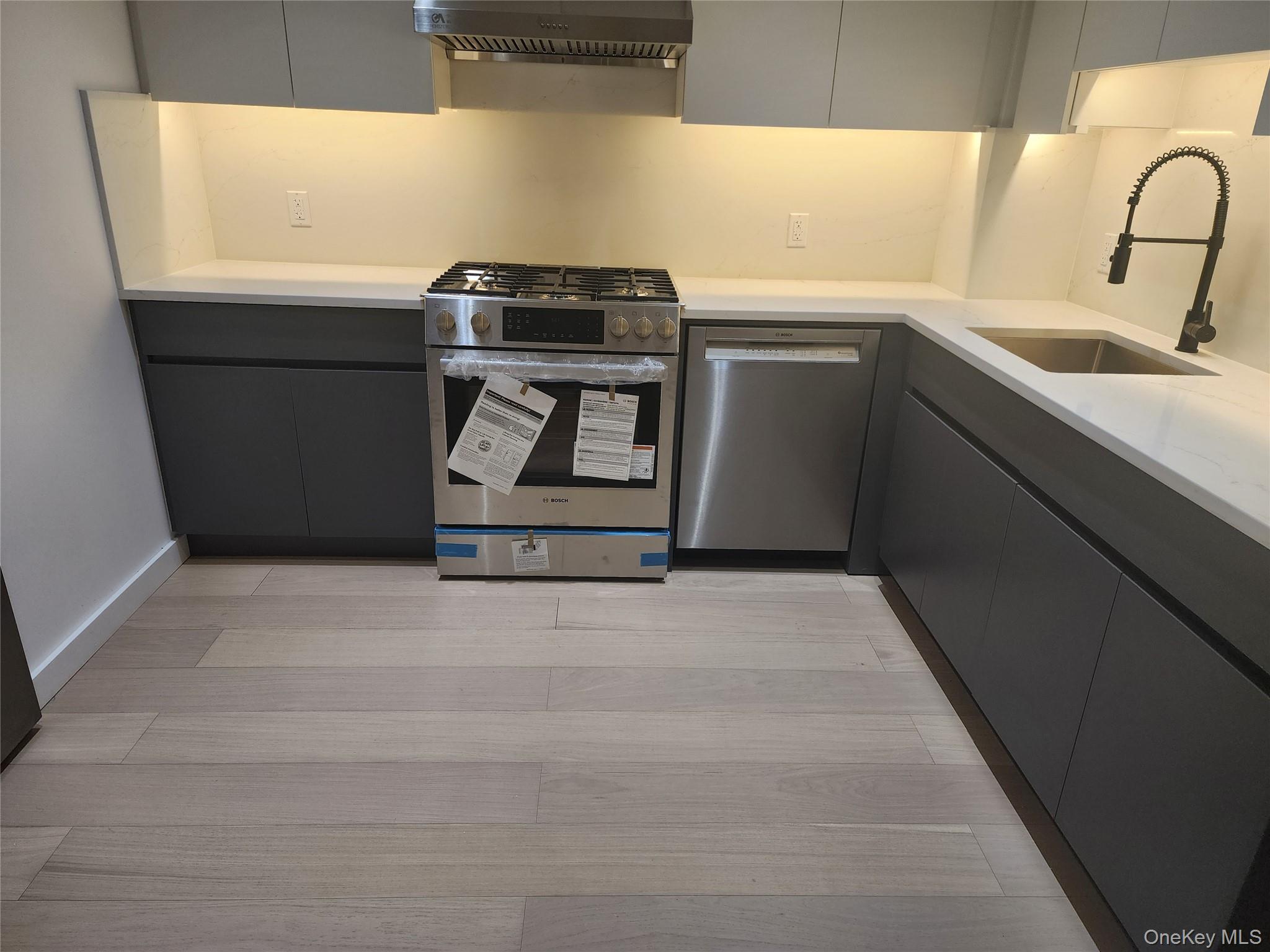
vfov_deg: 58.9
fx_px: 844
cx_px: 635
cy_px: 476
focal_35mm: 23
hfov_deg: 73.9
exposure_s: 1/180
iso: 100
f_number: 1.8
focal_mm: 6.4
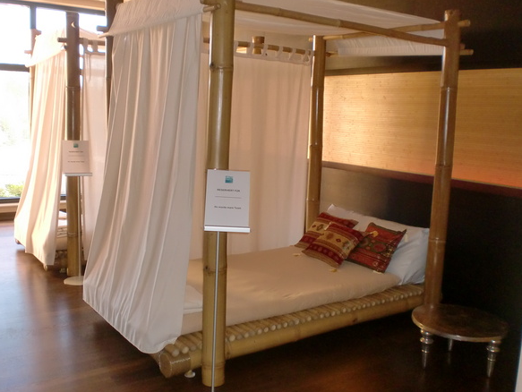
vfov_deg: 39.7
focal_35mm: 36
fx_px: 543
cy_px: 197
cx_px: 257
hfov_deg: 51.3
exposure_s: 1/60
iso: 200
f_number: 3.1
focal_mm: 6.3
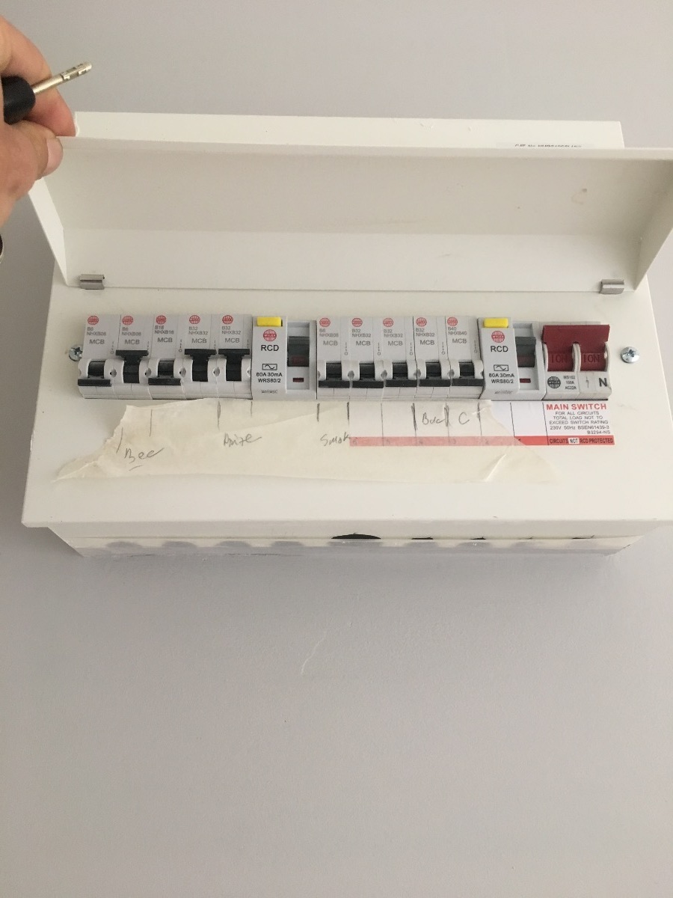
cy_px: 449
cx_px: 336
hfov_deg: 48.2
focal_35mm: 29
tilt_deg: +21.1
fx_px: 752
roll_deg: +1.2
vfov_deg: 61.7
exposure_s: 1/33
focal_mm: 4.15
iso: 125
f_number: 2.2
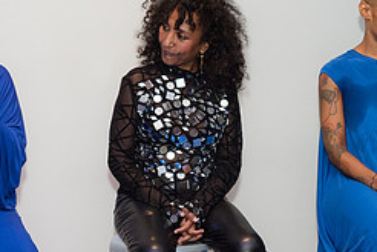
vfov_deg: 13.8
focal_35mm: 99
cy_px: 162
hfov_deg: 20.4
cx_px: 84
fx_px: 1037
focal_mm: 42
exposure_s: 1/125
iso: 800
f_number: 5
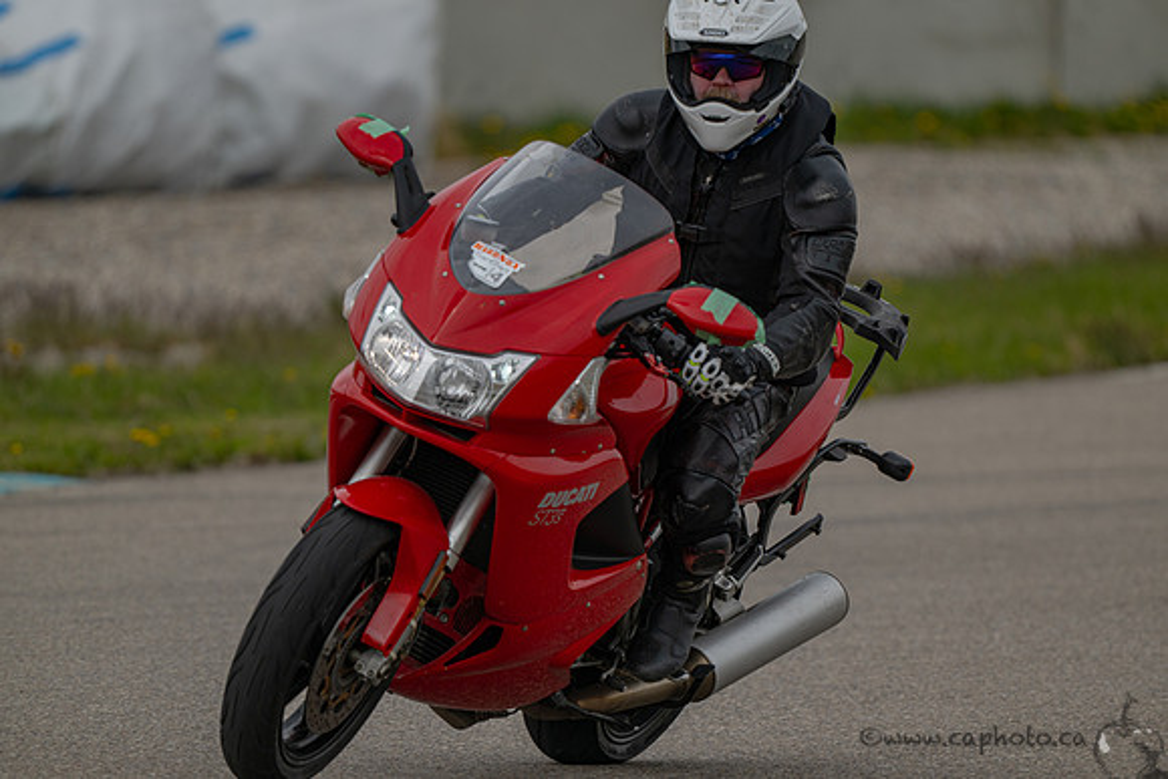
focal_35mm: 600
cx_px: 584
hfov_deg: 3.4
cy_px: 390
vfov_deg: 2.3
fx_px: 19470
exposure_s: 1/1600
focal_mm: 600
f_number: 6.3
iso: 280
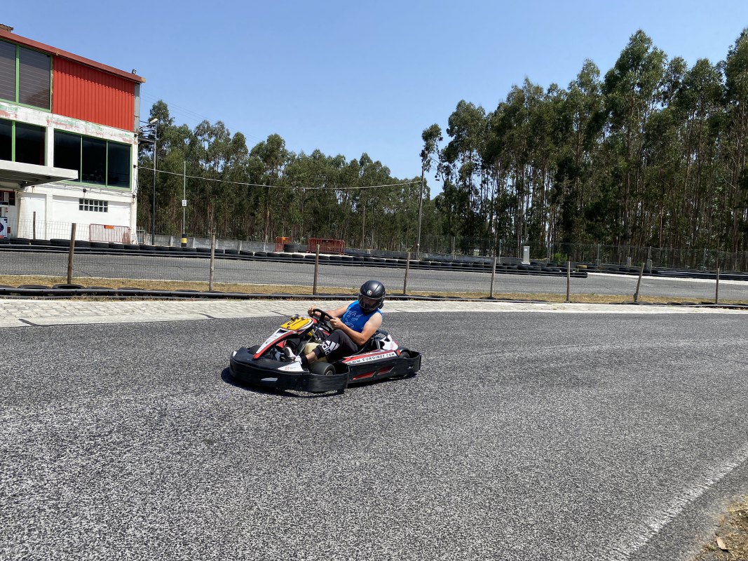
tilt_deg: -5.5
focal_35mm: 26
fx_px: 562
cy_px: 280
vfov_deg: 53.1
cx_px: 374
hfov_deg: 67.3
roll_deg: -2.0
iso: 32
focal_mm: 4.25
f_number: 1.8
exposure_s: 1/2625
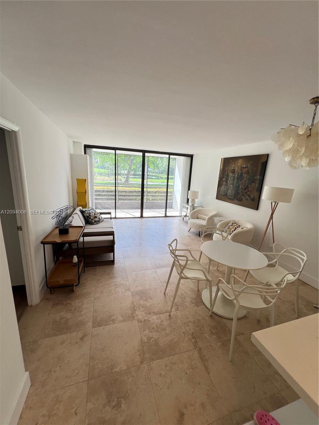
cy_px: 212
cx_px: 160
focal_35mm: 13
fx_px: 160
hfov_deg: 89.9
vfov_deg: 106.2
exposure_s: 1/99
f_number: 1.8
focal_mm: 1.57
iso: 40
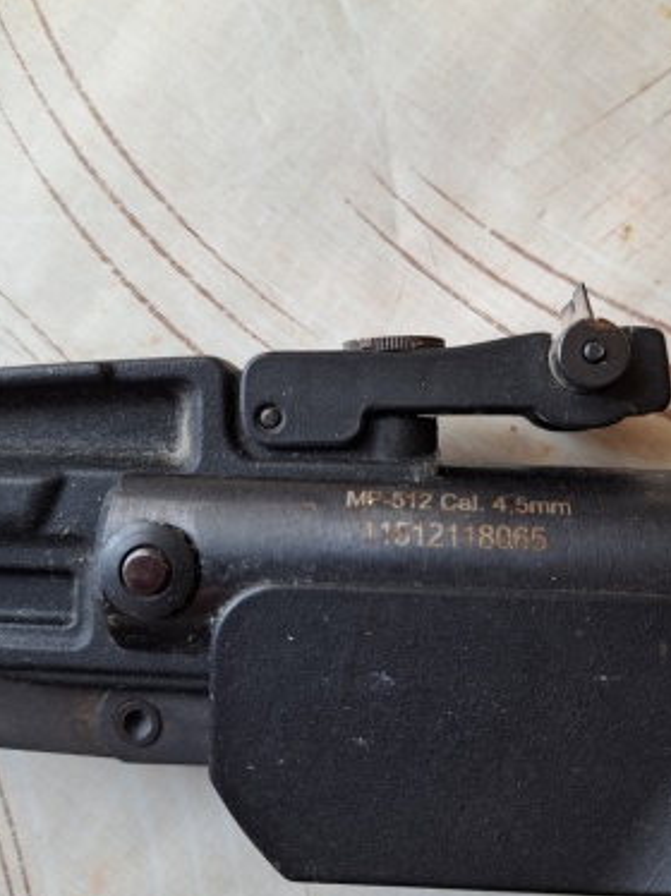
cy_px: 437
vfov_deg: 60.0
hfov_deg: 46.7
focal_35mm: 30
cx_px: 374
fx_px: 776
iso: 50
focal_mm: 5.23
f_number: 1.8
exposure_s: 1/60
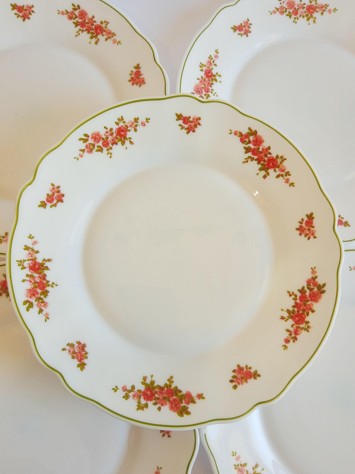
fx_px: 356
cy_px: 237
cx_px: 178
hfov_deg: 53.1
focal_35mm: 26
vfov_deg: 67.3
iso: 47
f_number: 1.8
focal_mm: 3.95
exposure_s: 1/50
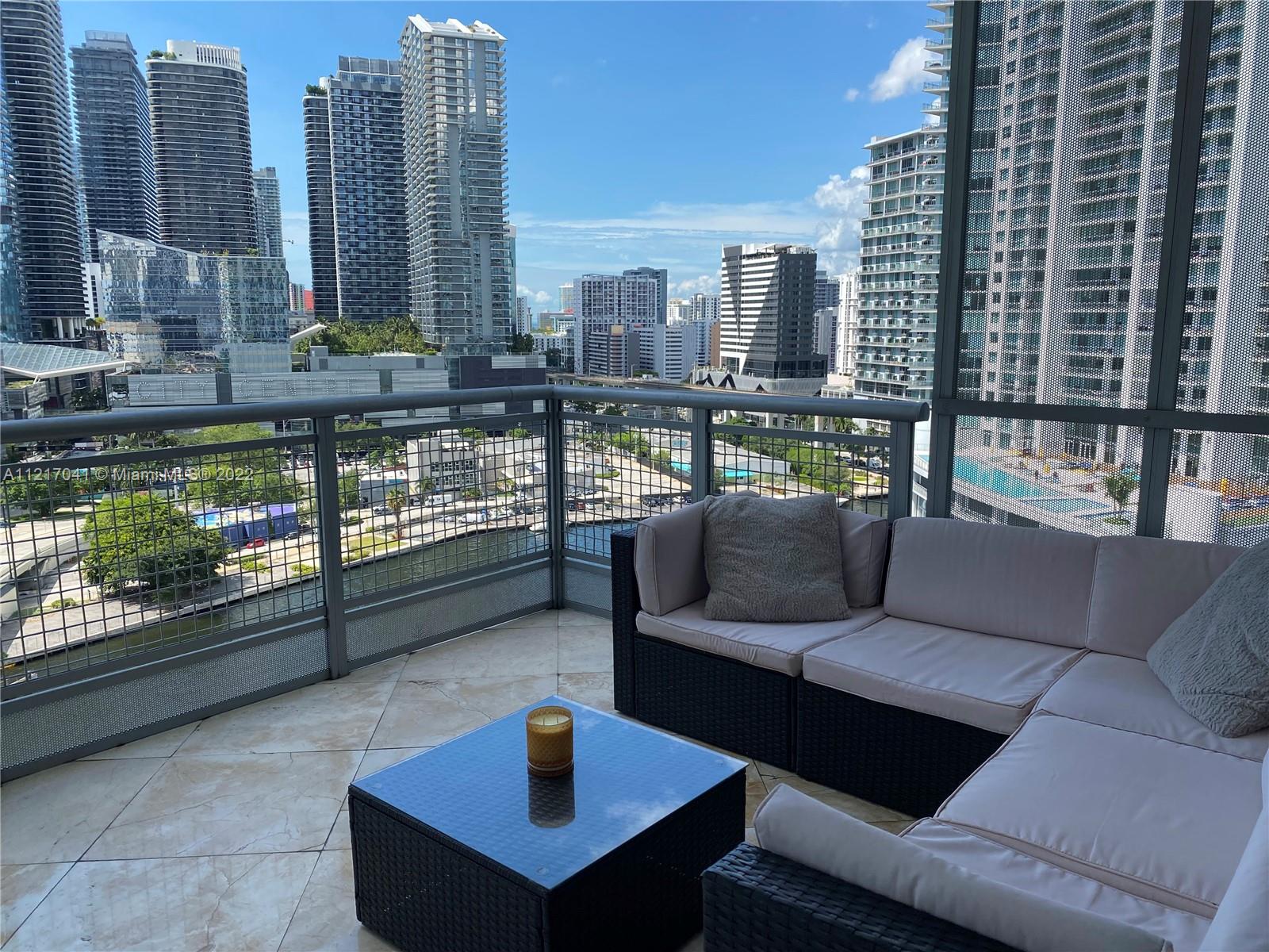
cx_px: 634
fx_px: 953
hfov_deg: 67.3
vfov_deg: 53.1
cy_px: 476
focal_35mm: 26
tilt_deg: -9.9
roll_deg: -0.2
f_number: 1.8
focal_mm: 4.25
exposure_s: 1/1678
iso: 32
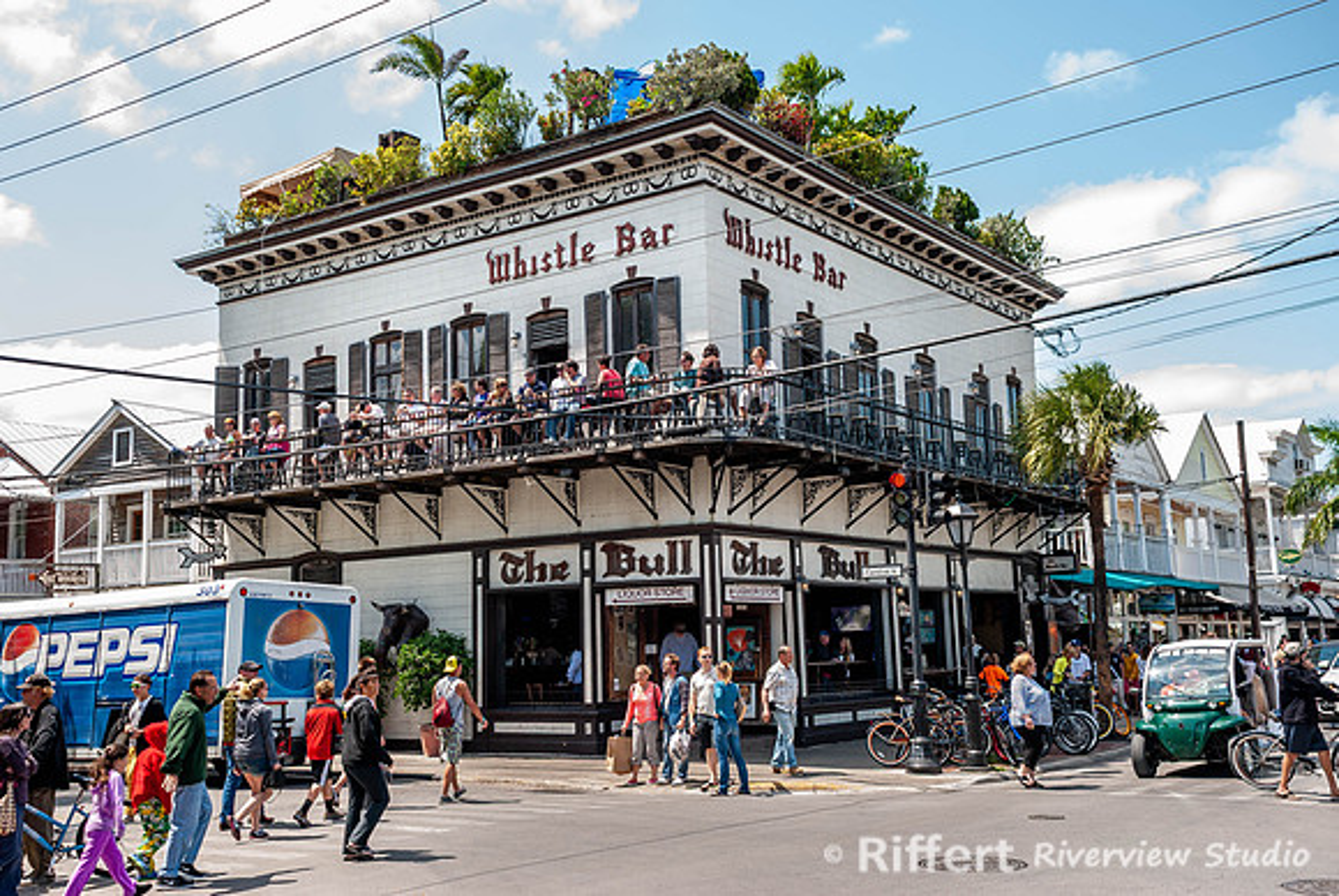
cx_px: 670
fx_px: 1340
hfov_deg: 53.1
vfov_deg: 37.0
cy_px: 448
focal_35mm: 36
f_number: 6.3
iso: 100
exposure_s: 1/160
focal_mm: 24
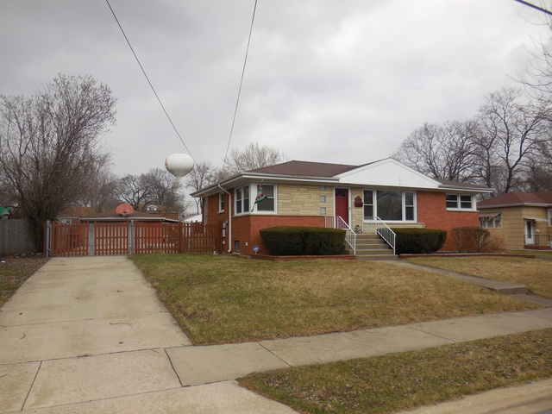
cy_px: 207
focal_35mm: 25
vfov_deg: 54.9
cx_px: 276
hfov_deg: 69.4
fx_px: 399
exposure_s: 1/400
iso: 125
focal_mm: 4.5
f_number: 3.1
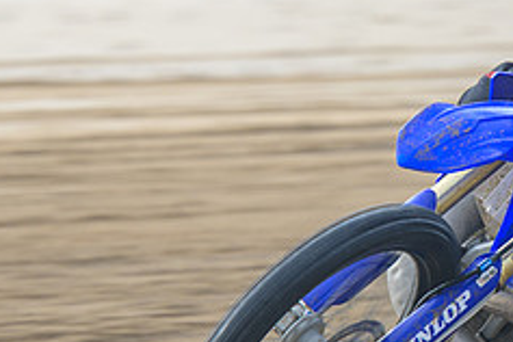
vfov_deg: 1.6
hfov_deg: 2.4
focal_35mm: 860
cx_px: 332
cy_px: 152
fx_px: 12254
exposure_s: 1/200
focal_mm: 170
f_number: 4
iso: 64
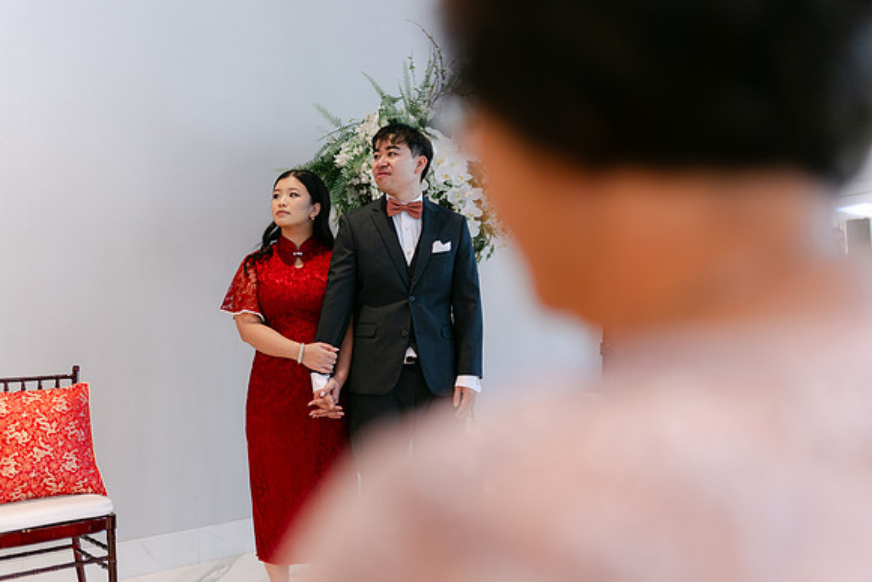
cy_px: 291
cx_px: 436
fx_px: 848
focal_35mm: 35
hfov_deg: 54.4
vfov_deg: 37.9
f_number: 1.4
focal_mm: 35
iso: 250
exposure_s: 1/125
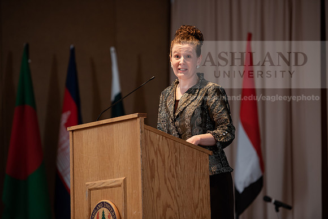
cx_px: 164
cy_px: 110
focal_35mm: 160
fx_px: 1458
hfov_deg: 12.8
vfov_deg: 8.6
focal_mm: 160
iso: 1250
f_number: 3.2
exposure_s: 1/200
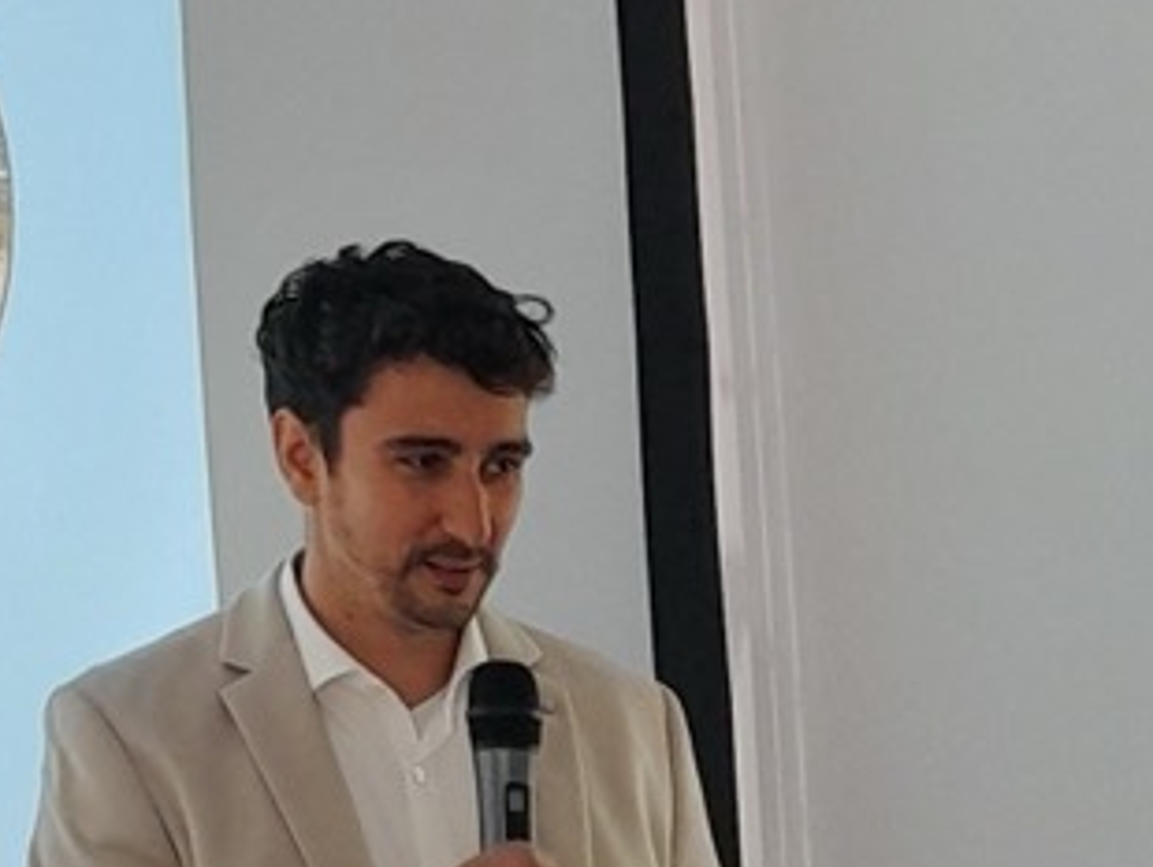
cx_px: -443
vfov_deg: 11.1
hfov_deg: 14.5
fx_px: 4300
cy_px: -391
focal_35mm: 129
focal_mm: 4.6
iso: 100
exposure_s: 1/50
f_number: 2
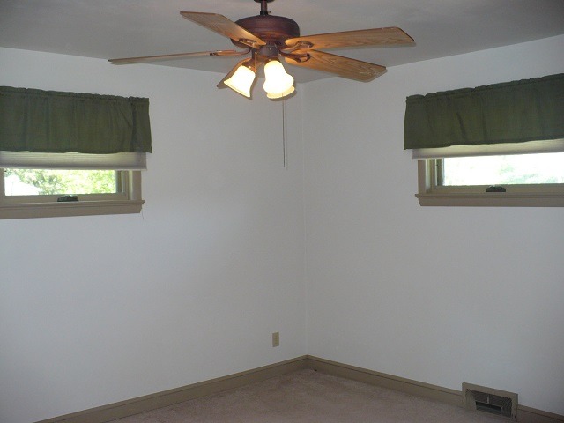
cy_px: 212
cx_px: 282
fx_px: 603
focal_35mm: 37
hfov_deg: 50.1
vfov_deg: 38.7
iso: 160
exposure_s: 1/30
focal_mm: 6.1
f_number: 2.8
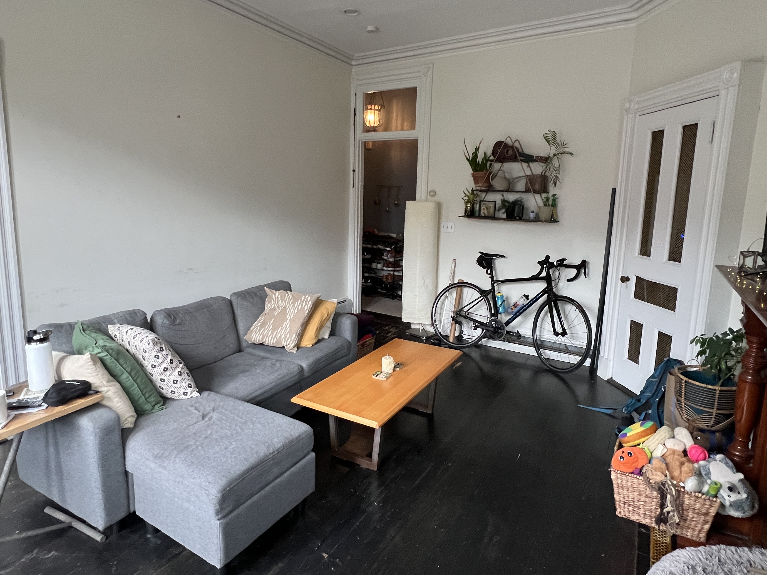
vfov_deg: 68.5
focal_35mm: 19
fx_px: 421
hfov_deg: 84.7
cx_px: 384
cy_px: 258
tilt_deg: -8.4
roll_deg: -0.5
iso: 320
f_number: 1.8
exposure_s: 1/60
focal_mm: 1.57
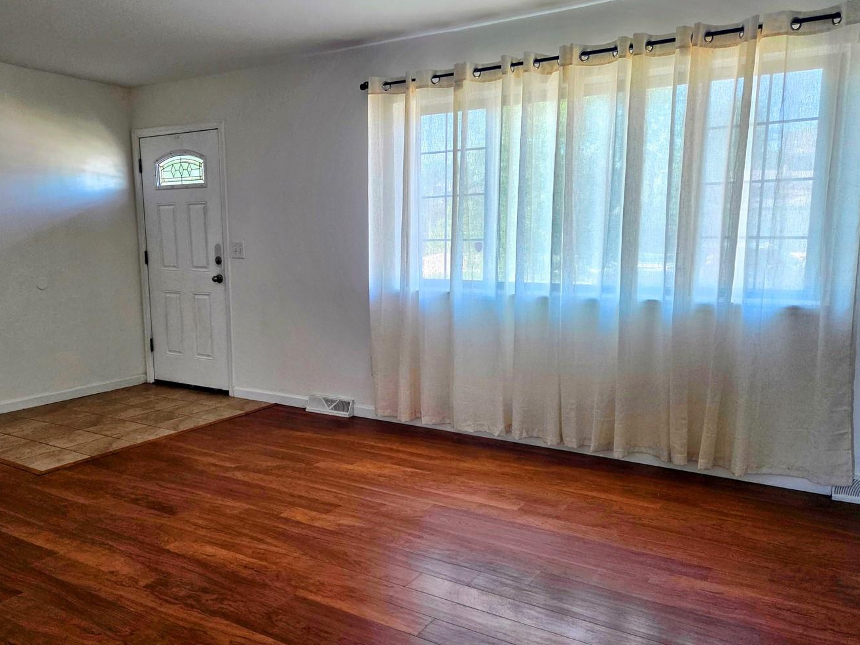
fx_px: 696
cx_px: 404
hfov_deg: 63.4
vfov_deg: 49.7
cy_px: 342
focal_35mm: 28
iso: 200
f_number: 1.8
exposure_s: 1/180
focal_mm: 5.4
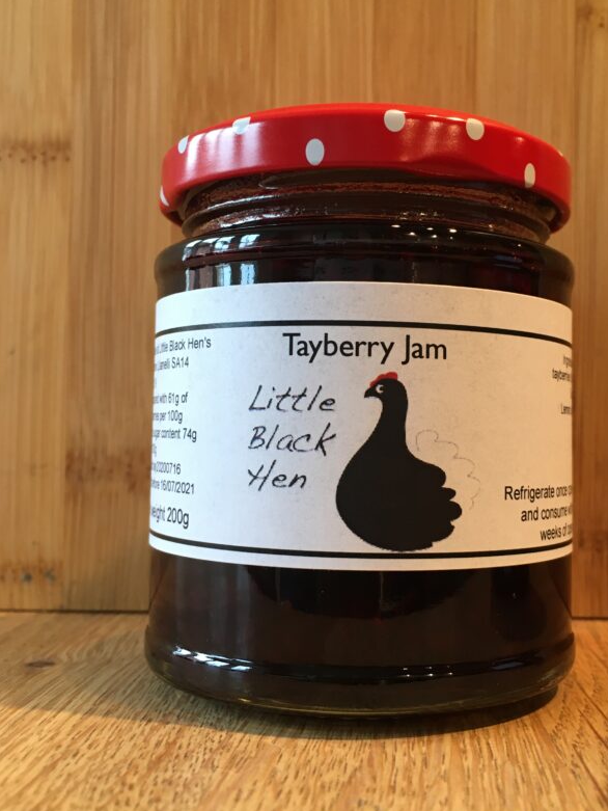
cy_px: 376
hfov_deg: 37.6
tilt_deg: +4.8
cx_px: 364
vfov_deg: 48.9
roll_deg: -1.1
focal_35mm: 38
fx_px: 890
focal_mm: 4.15
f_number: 2.2
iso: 100
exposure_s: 1/33
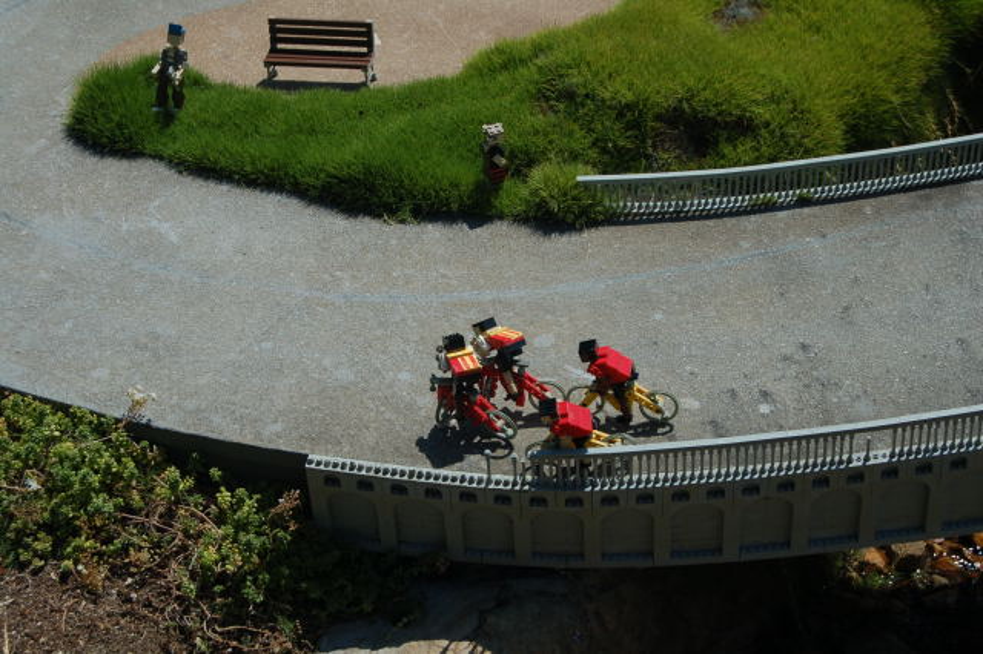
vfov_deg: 19.7
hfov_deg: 29.3
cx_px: 492
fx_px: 1883
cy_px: 327
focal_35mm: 69
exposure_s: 1/250
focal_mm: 46
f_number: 8
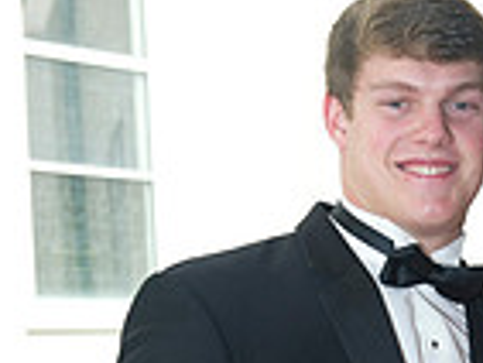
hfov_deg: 12.8
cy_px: 544
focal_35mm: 153
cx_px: 471
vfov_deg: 9.4
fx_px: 2137
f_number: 5.6
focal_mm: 50
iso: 800
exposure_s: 1/100
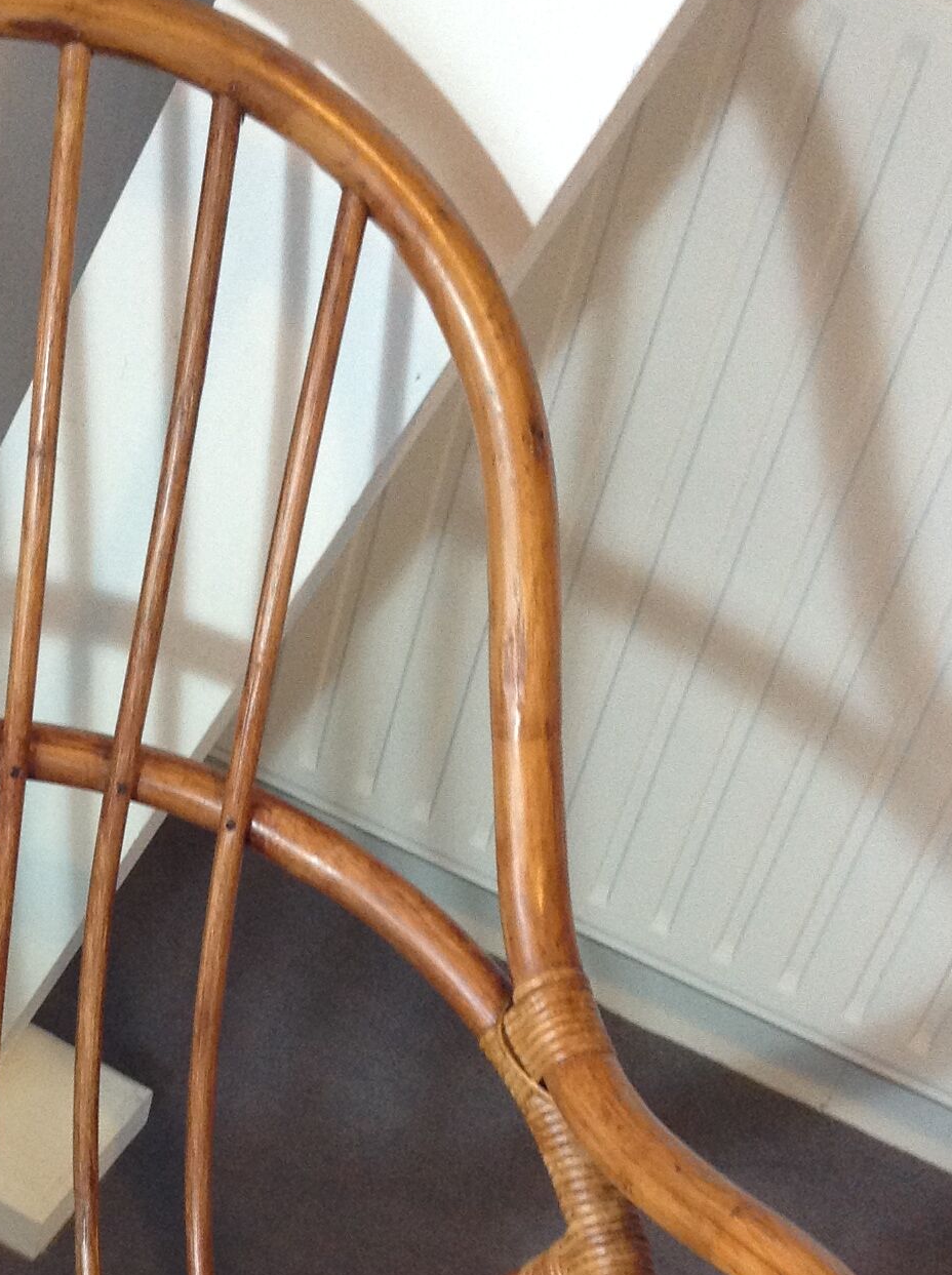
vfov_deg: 26.3
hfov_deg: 19.6
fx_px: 2685
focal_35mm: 73
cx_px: 33
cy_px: 1002
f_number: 2.4
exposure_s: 1/15
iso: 200
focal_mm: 4.28
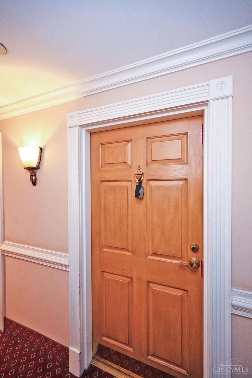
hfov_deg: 81.2
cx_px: 126
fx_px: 147
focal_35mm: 14
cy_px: 189
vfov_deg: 104.3
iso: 3200
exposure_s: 1/60
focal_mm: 14
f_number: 4
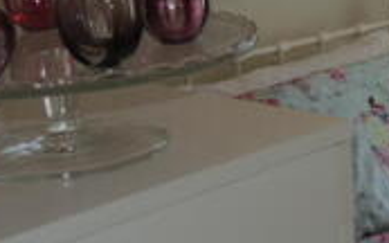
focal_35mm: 100
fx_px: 1060
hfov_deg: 19.1
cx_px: 516
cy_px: 15
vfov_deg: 12.9
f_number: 2
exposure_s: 1/80
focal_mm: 6
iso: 80
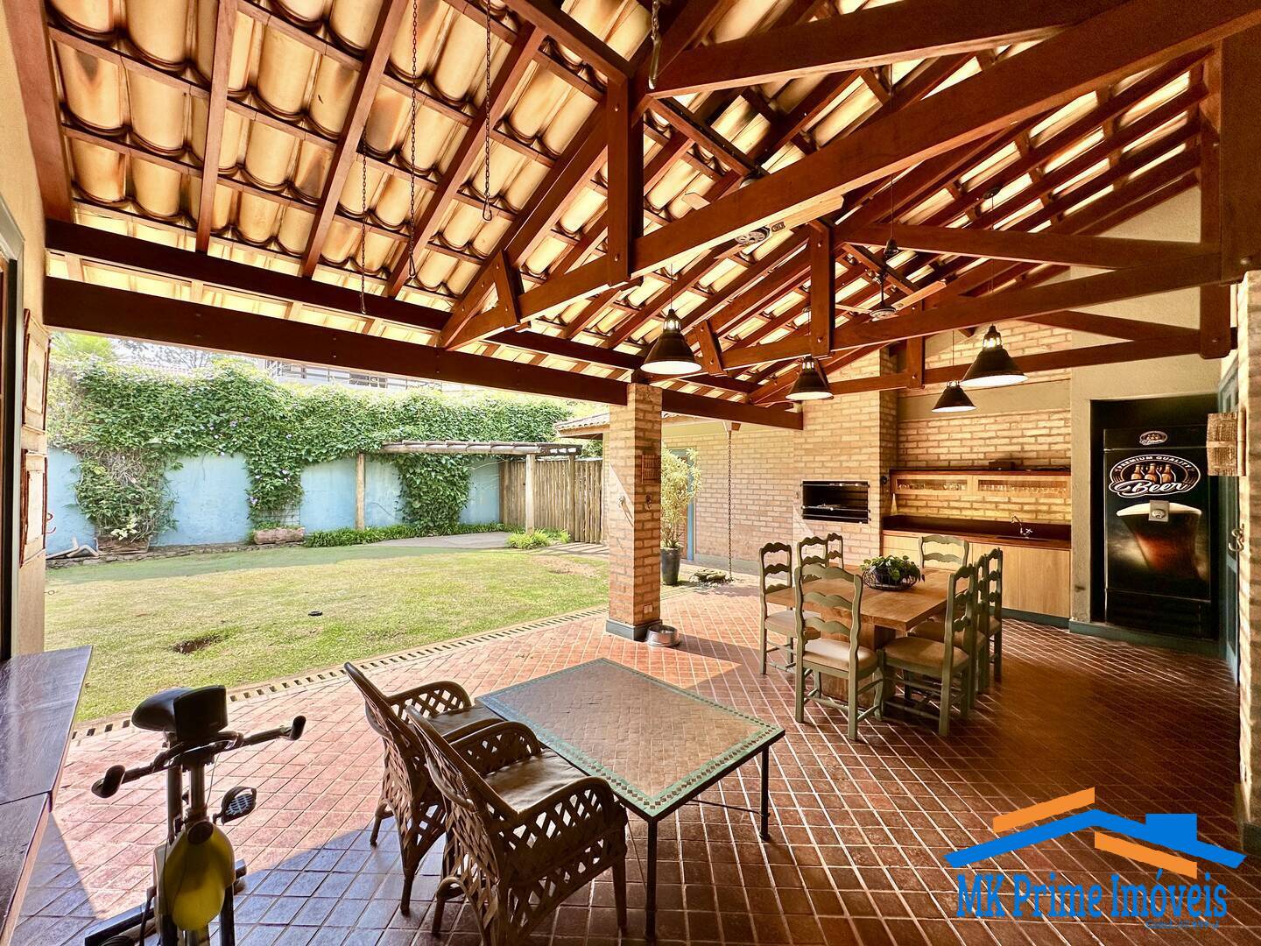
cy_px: 473
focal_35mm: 14
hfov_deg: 102.1
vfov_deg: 85.7
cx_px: 630
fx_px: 510
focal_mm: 2.22
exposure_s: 1/347
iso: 40
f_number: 2.2
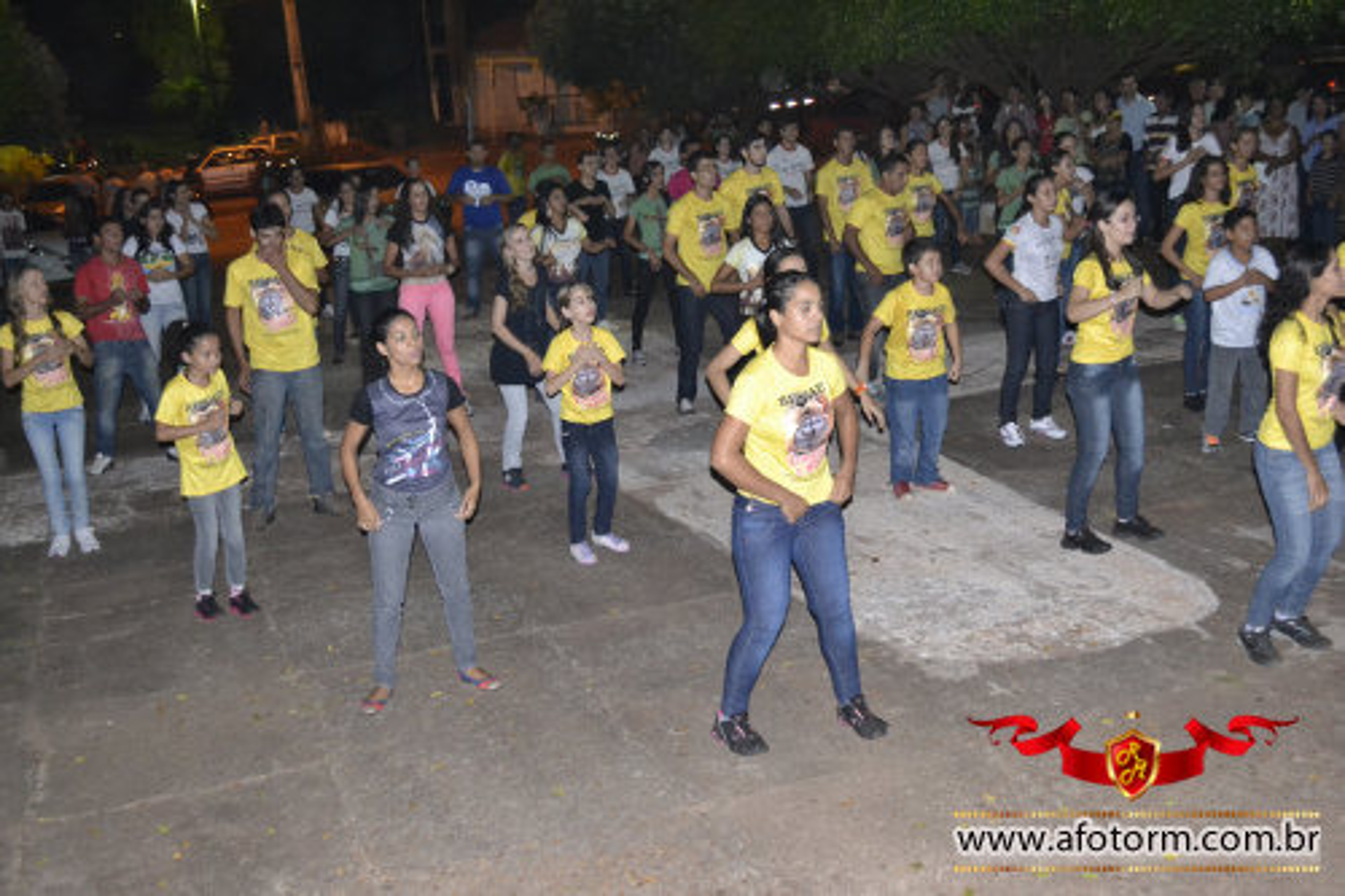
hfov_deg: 46.4
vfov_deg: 31.9
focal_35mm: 42
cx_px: 672
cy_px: 448
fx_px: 1569
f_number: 4.5
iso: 3200
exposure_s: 1/60
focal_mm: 28
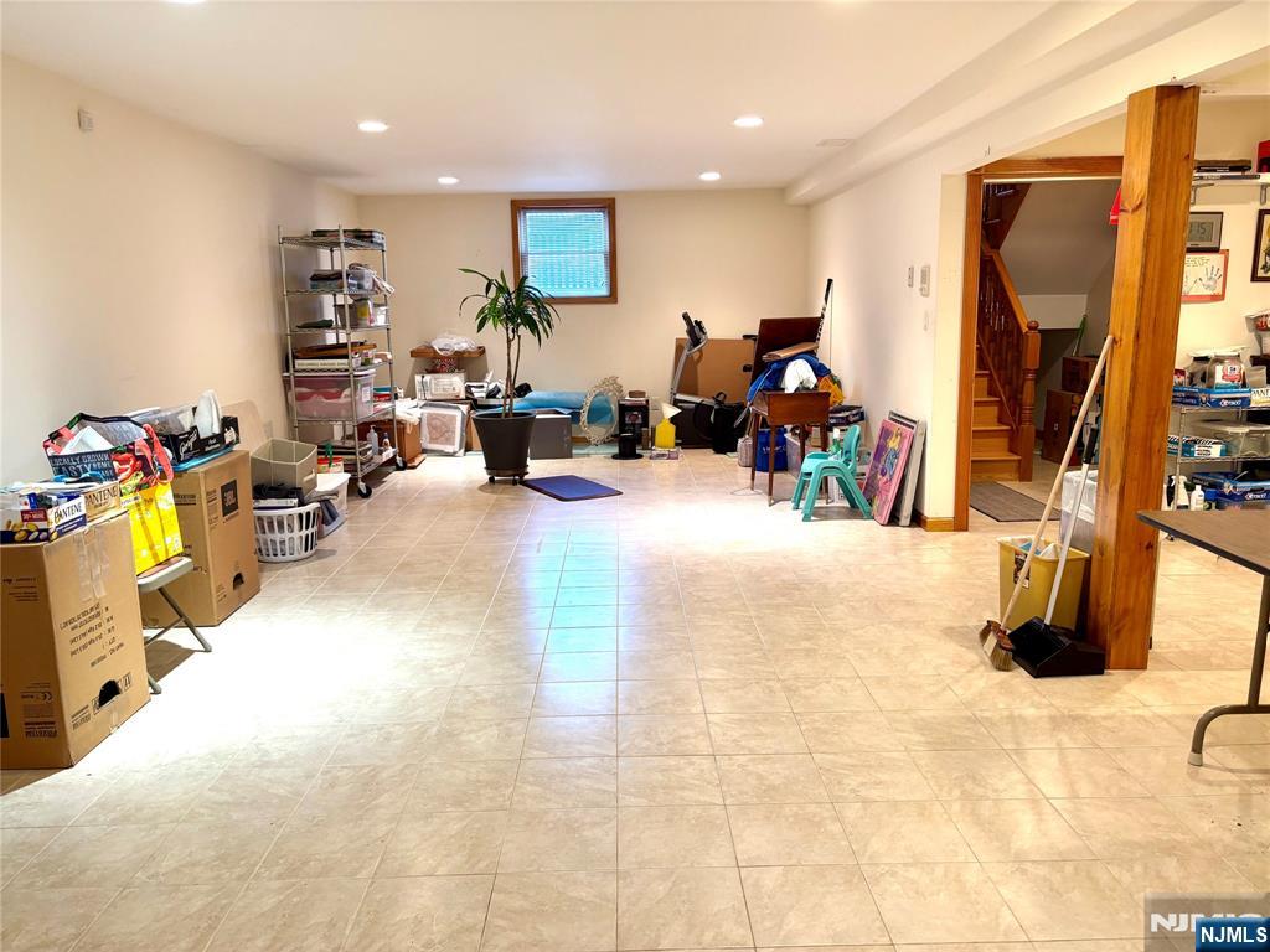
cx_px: 635
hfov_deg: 67.3
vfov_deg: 53.1
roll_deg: +1.3
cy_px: 476
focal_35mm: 26
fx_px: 954
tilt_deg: -9.1
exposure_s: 1/60
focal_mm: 5.96
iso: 100
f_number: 1.6
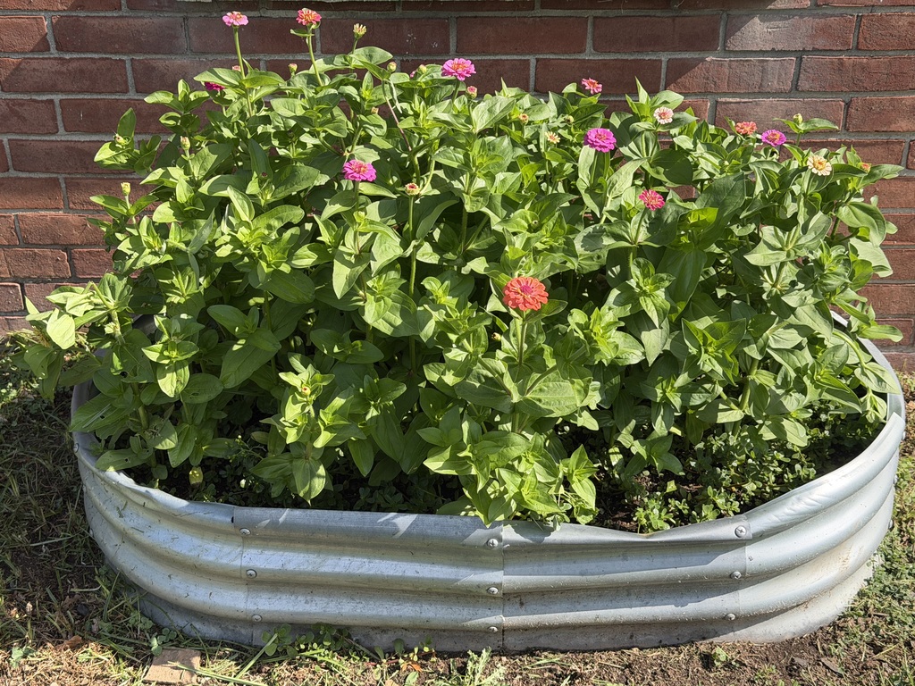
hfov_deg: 39.7
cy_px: 343
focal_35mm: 48
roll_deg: +1.1
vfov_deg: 30.3
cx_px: 458
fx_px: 1269
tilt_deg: -32.1
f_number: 1.78
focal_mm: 6.76
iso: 80
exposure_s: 1/1980
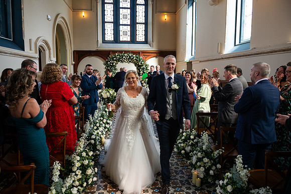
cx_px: 146
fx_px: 194
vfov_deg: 53.2
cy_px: 97
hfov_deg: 73.7
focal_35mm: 24
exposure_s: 1/160
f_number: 3.5
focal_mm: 24
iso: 500
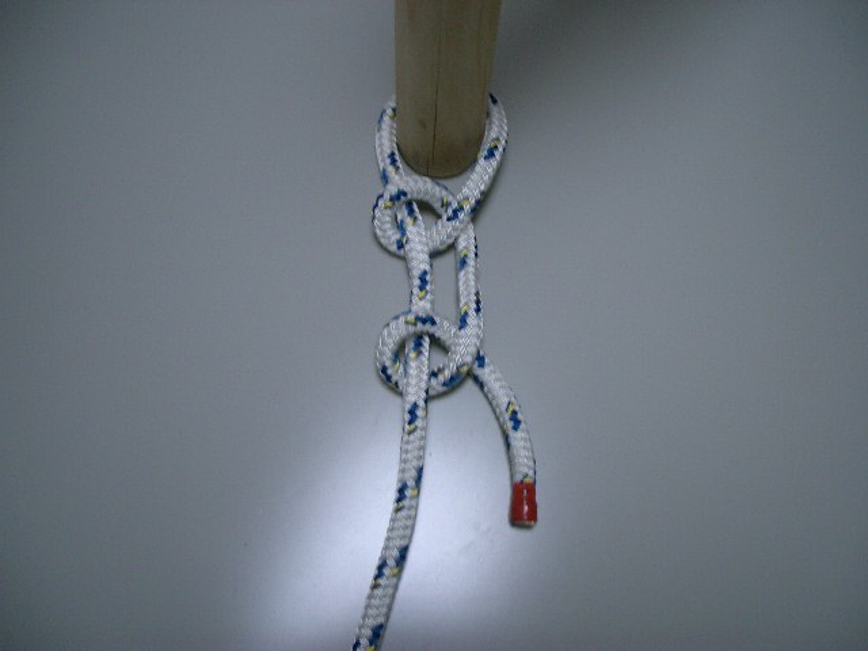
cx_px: 434
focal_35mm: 35
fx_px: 878
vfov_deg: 40.7
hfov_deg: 52.6
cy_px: 326
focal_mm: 5.8
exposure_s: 1/50
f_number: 2.6
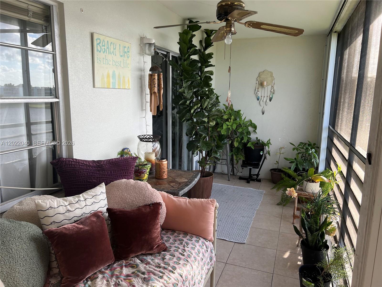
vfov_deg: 53.1
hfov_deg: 67.3
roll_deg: -0.9
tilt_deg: -10.7
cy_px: 144
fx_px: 287
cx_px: 191
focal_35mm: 26
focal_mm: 5.7
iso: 50
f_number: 1.5
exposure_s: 1/294
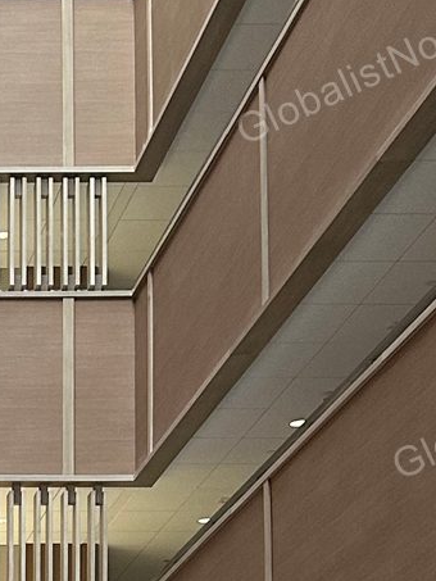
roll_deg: -2.4
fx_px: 1897
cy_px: 823
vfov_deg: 16.2
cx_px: -344
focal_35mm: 113
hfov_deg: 12.1
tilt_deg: +6.8
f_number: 1.78
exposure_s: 1/60
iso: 320
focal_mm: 6.86
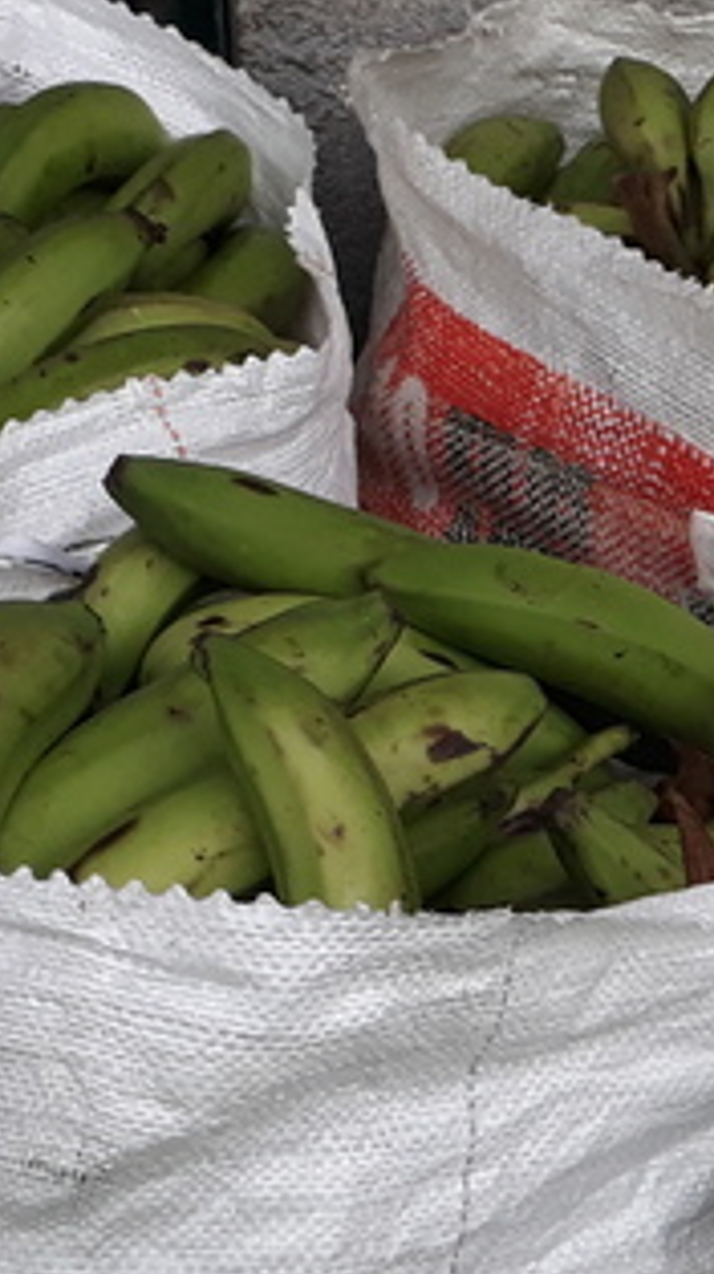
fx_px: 3240
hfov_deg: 11.7
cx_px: 1241
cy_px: 1258
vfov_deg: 21.5
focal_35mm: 96
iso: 40
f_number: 1.9
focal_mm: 3.6
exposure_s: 1/30
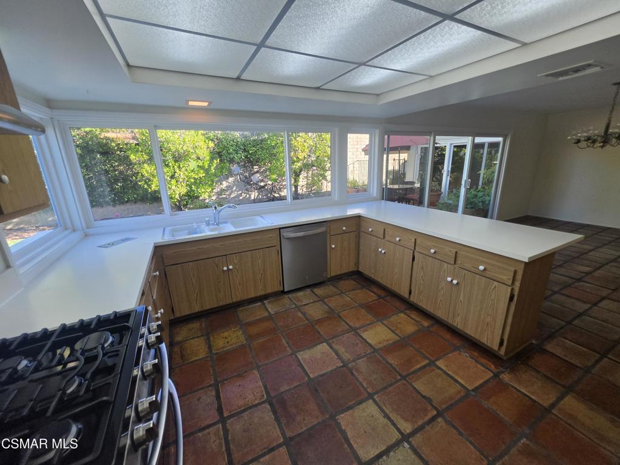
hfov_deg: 106.2
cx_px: 310
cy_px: 232
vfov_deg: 89.9
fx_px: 233
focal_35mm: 13
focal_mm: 2.2
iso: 50
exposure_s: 1/120
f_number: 1.9
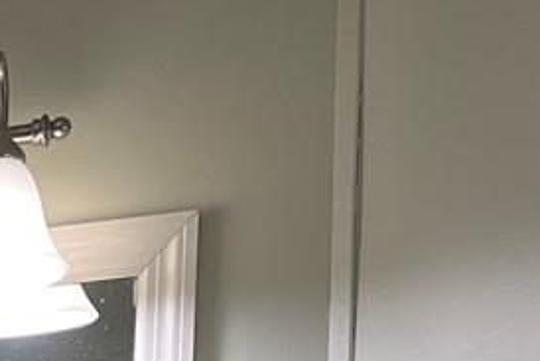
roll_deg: +0.6
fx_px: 2371
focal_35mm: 158
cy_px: 1085
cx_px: -763
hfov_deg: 11.0
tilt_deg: -5.7
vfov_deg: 7.6
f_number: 1.6
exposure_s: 1/120
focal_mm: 5.1
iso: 125
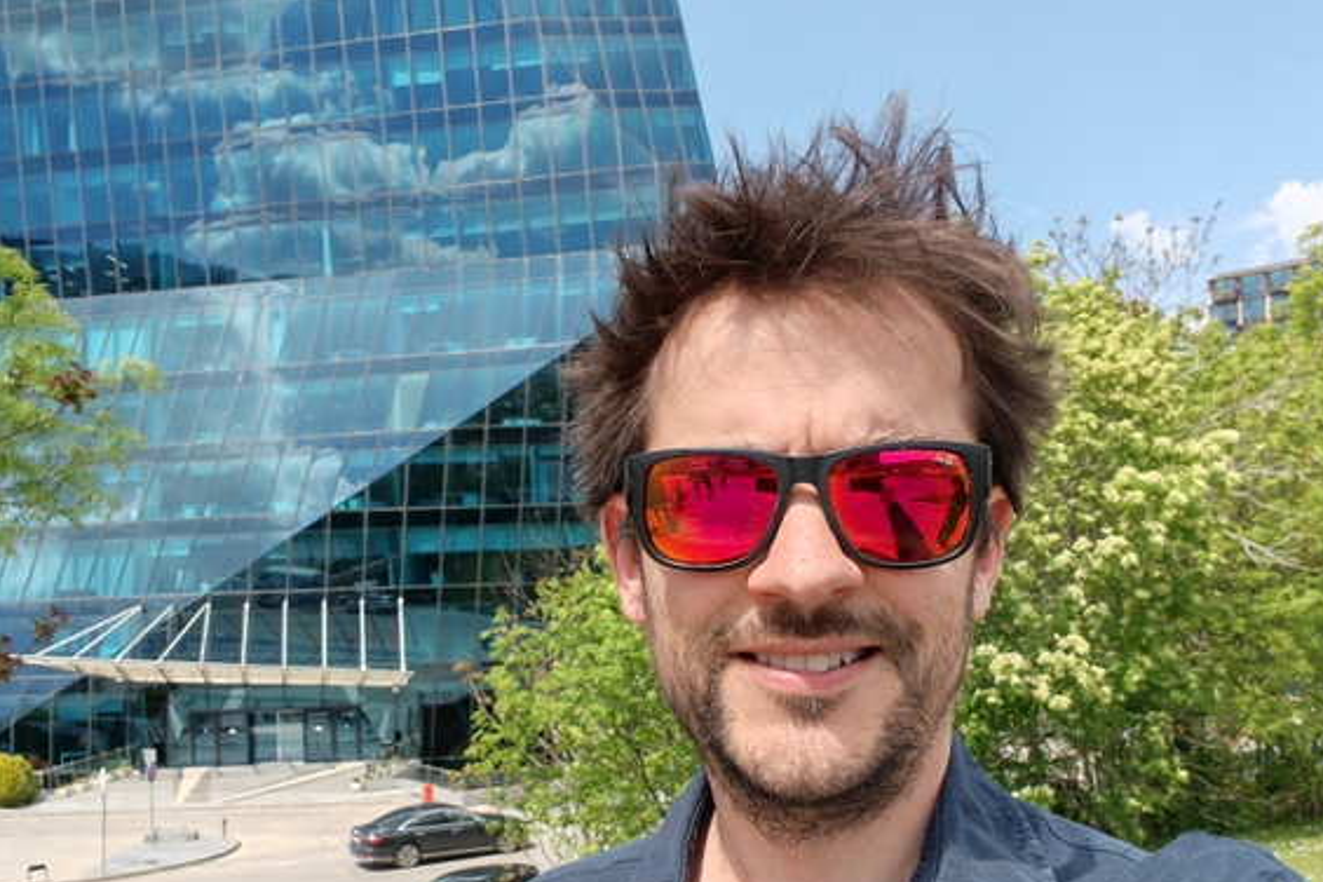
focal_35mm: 31
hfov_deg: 60.2
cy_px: 605
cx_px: 598
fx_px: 1139
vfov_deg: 41.6
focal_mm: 3.09
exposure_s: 1/350
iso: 50
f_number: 2
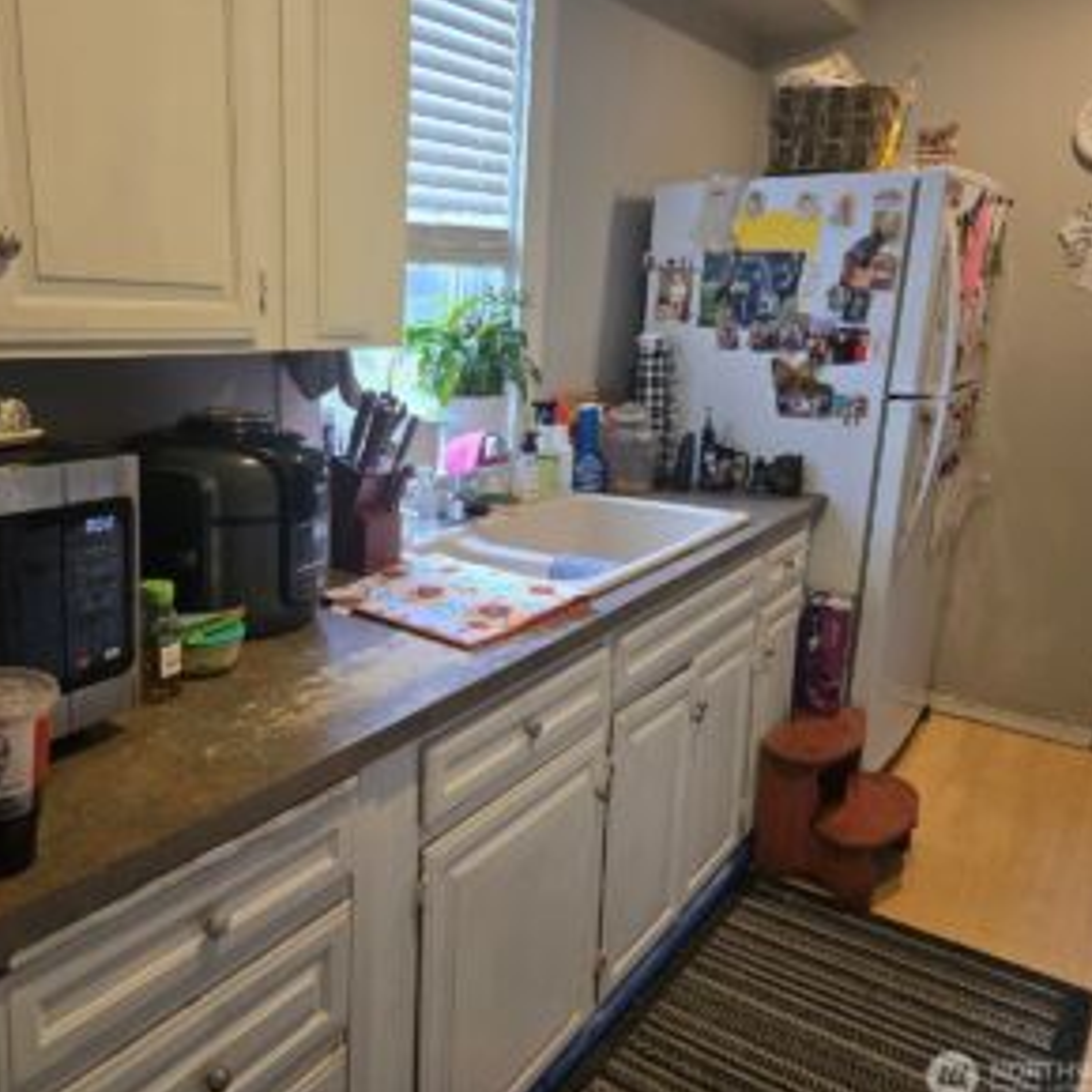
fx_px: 999
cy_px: 550
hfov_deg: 56.7
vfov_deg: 57.3
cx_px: 418
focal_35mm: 28
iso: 400
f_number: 1.8
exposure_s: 1/120
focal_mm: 5.4
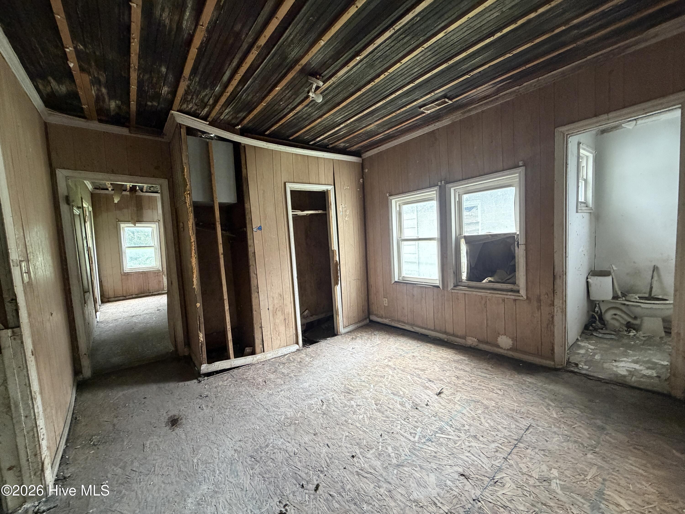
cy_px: 257
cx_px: 342
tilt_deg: -0.9
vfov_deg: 85.7
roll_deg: +2.8
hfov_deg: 102.1
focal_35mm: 14
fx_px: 277
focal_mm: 2.22
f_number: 2.2
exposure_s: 1/60
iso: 400
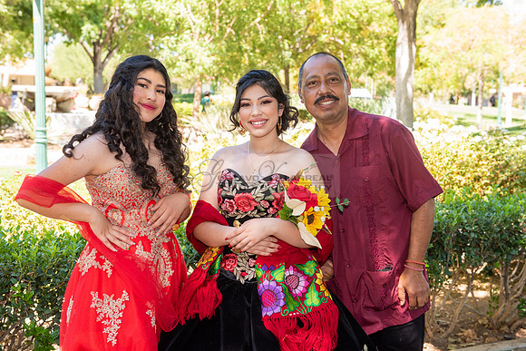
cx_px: 263
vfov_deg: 24.2
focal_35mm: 56
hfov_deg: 35.6
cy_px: 176
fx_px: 818
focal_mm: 56
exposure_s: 1/200
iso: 500
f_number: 6.3
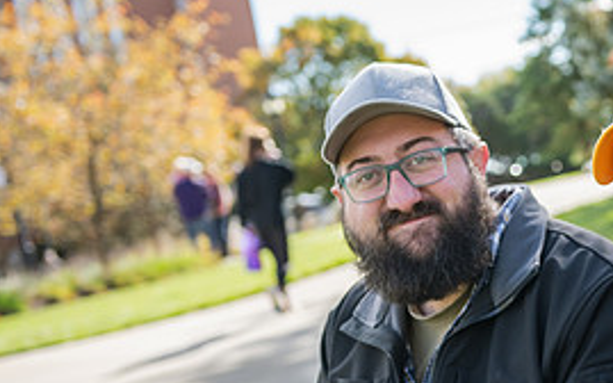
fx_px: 1837
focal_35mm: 110
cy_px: 279
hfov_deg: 18.3
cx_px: 659
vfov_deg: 11.9
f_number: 3.5
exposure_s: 1/250
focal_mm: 50
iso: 125
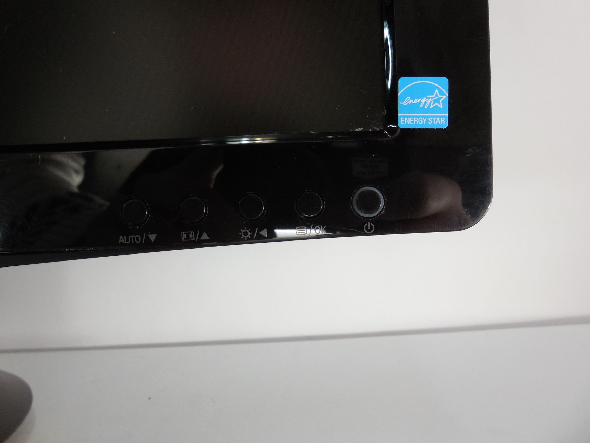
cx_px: 295
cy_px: 222
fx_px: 443
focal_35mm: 26
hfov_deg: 67.3
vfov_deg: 53.1
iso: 220
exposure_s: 1/30
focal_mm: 4.6
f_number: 3.5
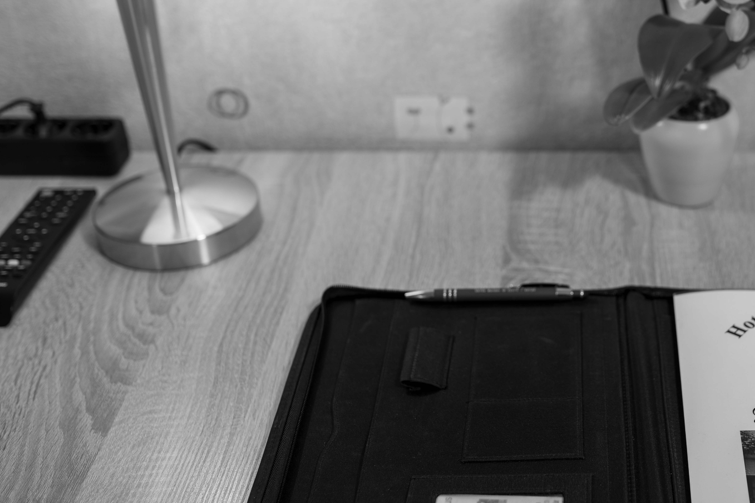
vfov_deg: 22.6
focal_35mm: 60
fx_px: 1258
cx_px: 583
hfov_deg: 32.6
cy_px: 205
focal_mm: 35
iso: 80
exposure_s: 1/13
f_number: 2.5
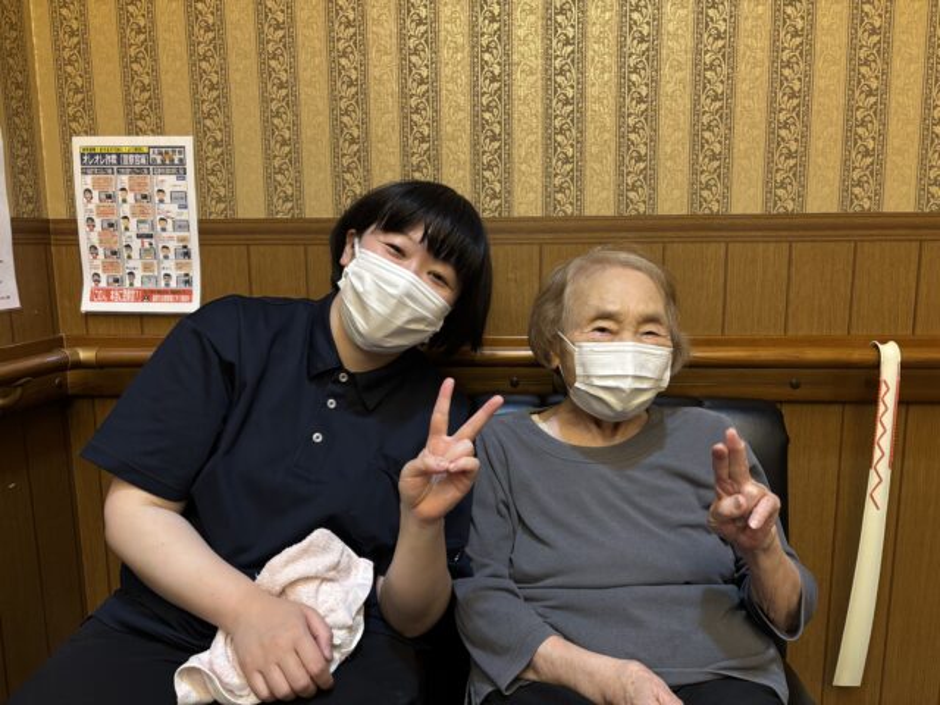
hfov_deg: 67.3
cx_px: 470
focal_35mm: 26
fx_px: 706
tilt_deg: -9.3
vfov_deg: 53.1
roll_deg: +0.5
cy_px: 352
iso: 200
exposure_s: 1/60
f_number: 1.6
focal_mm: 5.96
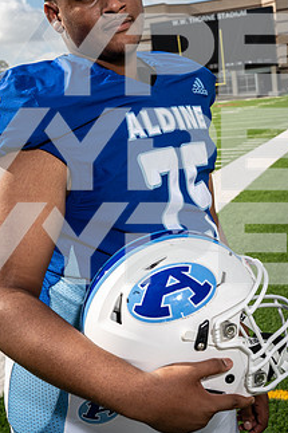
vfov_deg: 37.2
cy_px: 150
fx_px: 637
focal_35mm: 53
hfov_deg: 25.4
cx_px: 113
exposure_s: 1/250
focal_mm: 38
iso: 125
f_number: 8
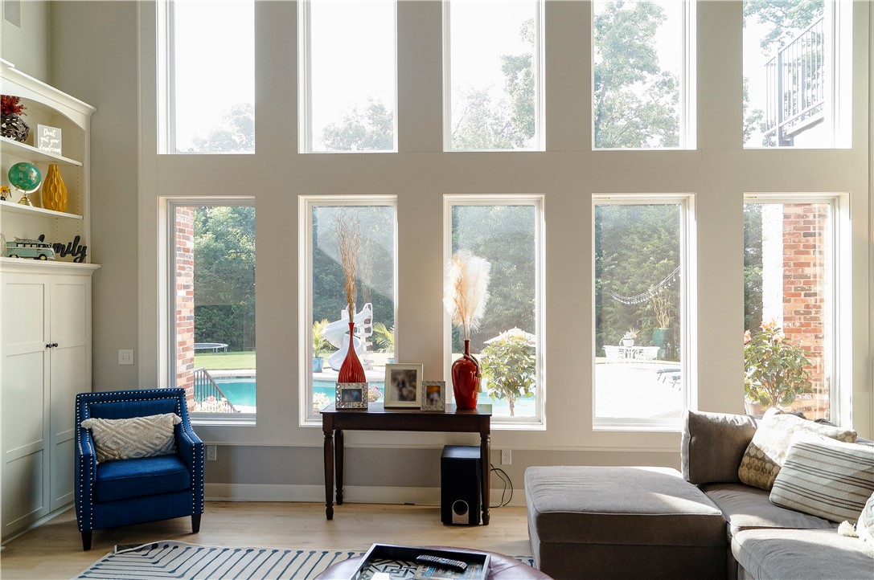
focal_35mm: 27
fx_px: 655
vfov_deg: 47.8
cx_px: 437
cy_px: 290
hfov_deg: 67.4
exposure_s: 1/50
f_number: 7.1
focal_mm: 18
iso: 400
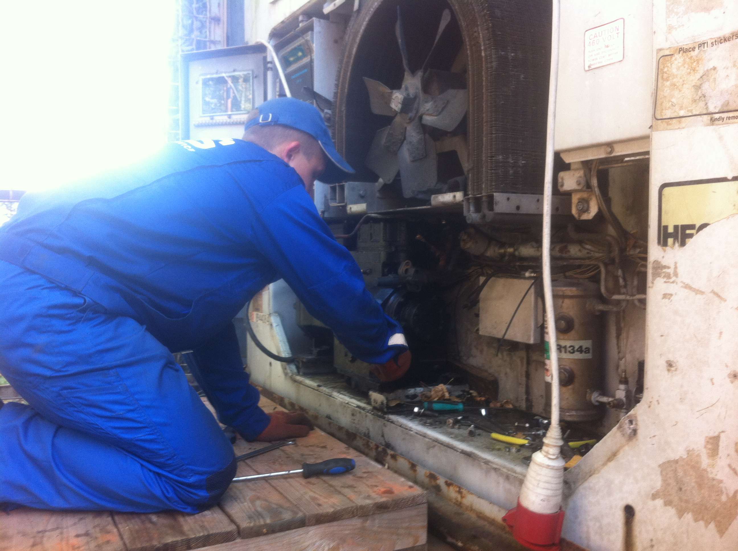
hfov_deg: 52.7
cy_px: 276
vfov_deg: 40.6
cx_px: 369
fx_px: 745
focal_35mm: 35
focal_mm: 3.85
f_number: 2.8
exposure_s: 1/30
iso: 80
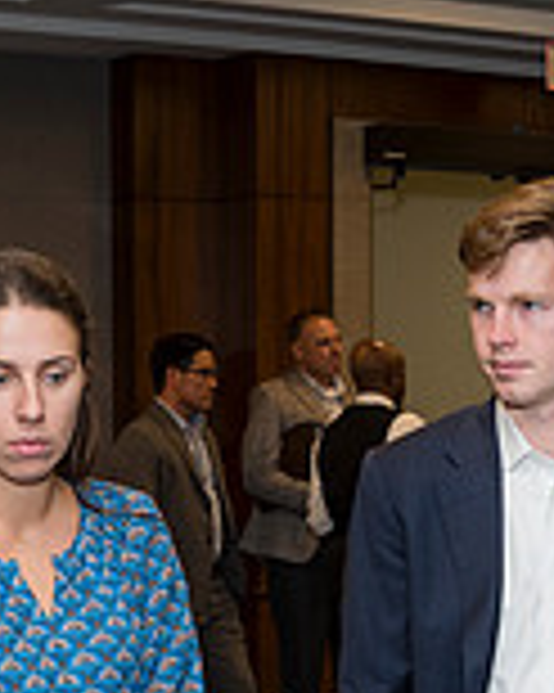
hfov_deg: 16.7
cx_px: 270
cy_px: 718
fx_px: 1887
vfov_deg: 20.1
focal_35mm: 92
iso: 800
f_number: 5
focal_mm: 26
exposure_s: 1/125
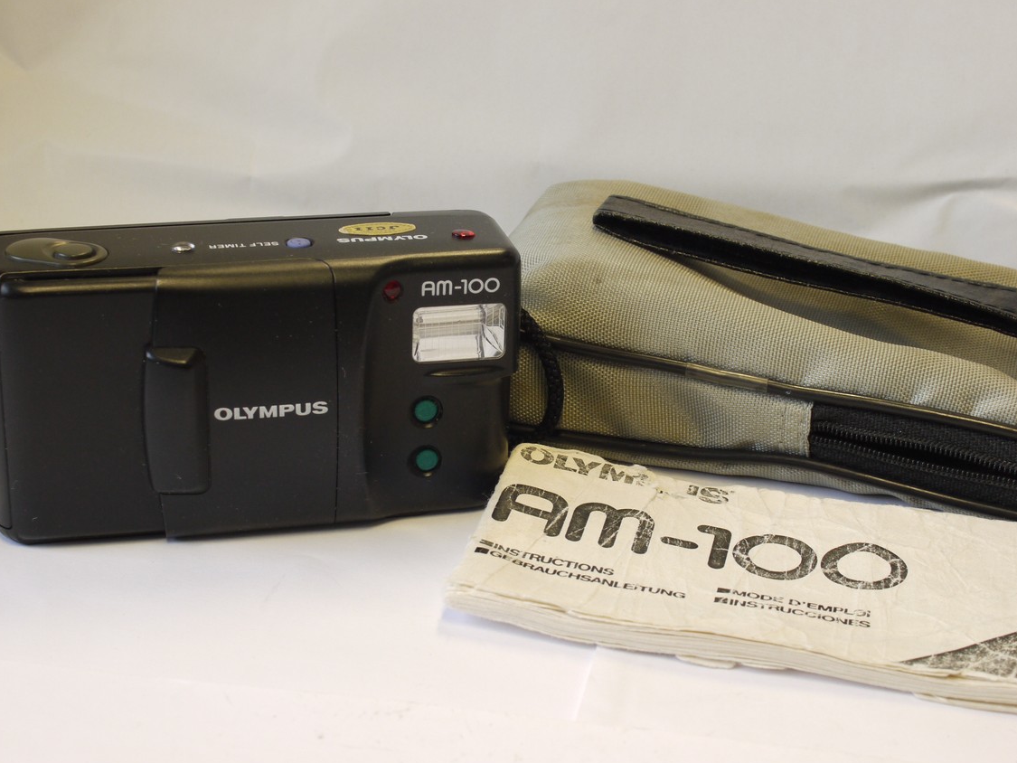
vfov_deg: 22.9
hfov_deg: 30.3
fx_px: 1880
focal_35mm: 64
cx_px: 488
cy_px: 387
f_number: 8
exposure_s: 1/25
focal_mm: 30
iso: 400
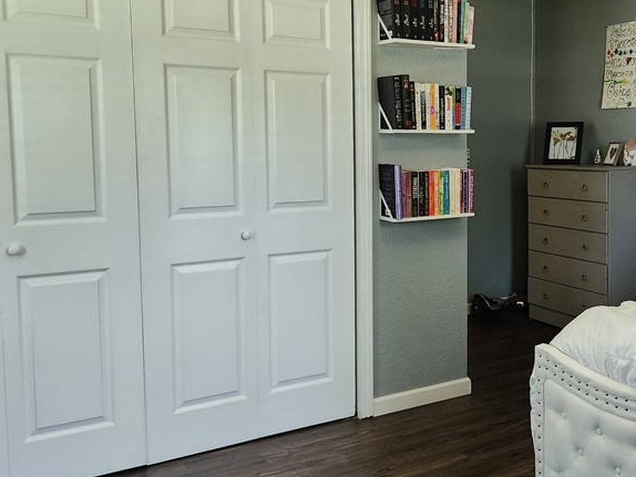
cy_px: 204
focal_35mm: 41
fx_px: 754
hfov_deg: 44.6
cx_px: 455
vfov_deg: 35.1
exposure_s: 1/120
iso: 400
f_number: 1.8
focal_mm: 5.4
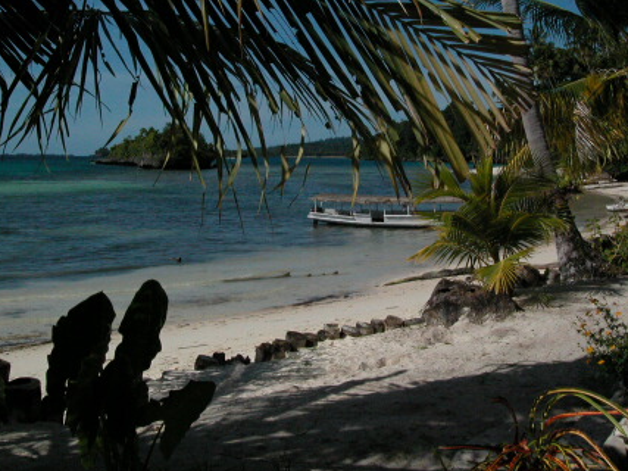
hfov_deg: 44.8
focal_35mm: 42
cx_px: 319
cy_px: 184
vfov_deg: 34.2
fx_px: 762
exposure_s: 1/1524
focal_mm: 7.1
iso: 200
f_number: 8
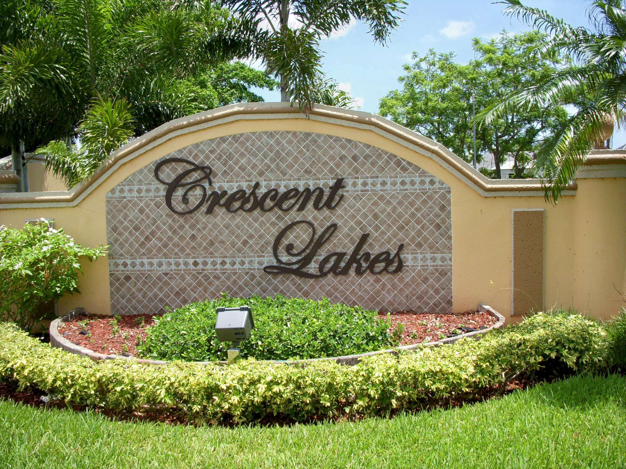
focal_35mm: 38
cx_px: 313
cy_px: 234
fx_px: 687
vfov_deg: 37.7
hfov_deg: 49.0
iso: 100
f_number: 3.3
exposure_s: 1/640
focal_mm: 6.3
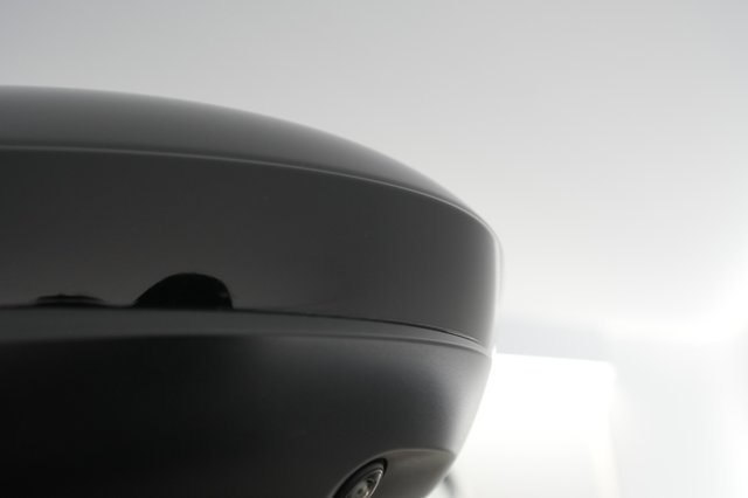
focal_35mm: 28
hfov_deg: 65.5
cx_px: 374
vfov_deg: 46.4
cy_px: 249
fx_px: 581
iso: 1600
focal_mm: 28
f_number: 4.5
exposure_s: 1/80
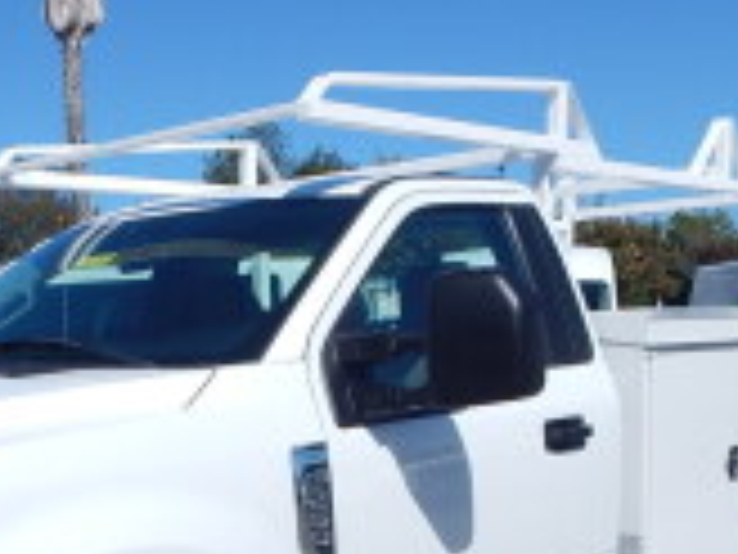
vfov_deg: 23.9
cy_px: 538
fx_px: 1258
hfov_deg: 31.9
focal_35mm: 59
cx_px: 162
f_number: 6.1
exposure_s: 1/1500
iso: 125
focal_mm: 4.5
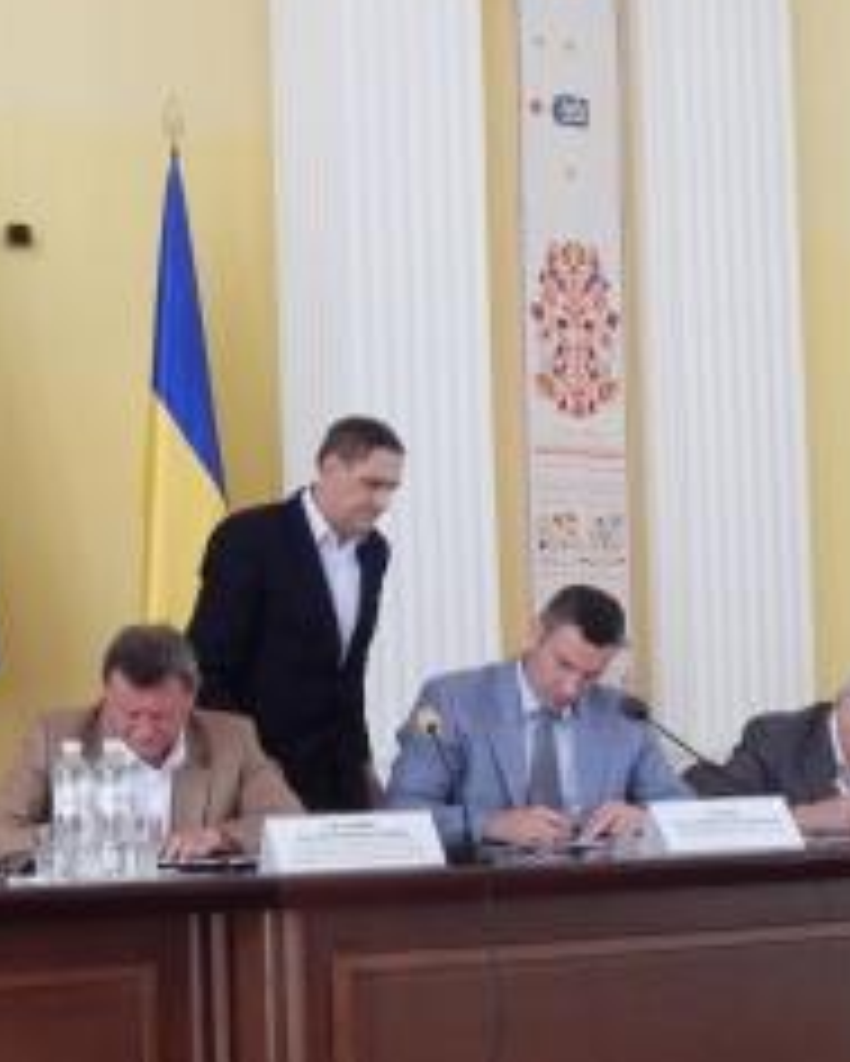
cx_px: 481
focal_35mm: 63
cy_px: 698
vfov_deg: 29.8
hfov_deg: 24.2
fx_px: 1980
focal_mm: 6.1
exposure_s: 1/30
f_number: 3.3
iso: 320
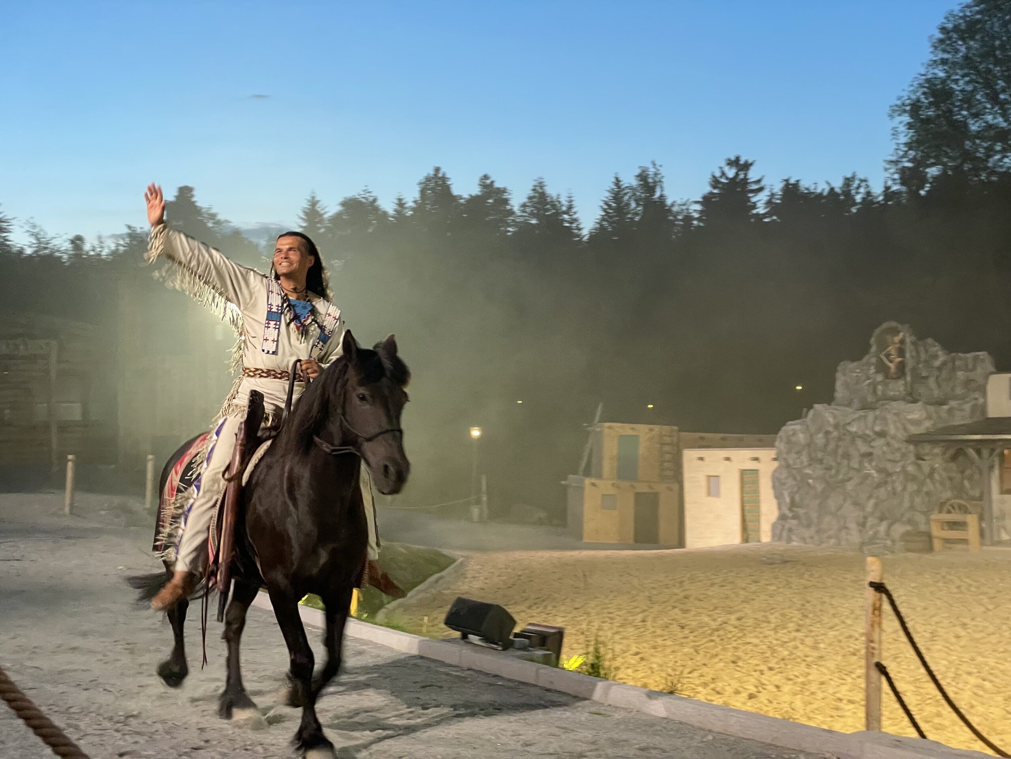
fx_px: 1519
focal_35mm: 52
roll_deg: +1.8
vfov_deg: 28.0
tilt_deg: +2.1
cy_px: 380
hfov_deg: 36.8
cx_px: 506
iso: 500
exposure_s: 1/50
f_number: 2
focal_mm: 6
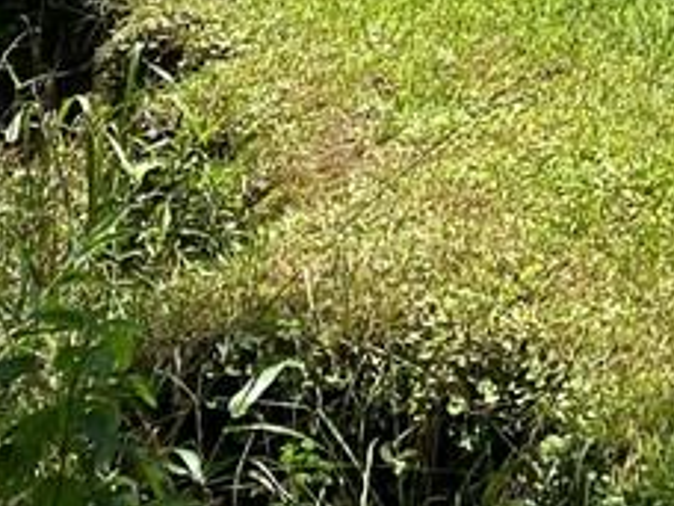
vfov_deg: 11.2
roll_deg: -1.7
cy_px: -580
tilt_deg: +1.4
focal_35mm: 117
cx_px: 1487
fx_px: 2278
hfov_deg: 13.5
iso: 32
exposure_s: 1/2890
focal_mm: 4.25
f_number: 1.8
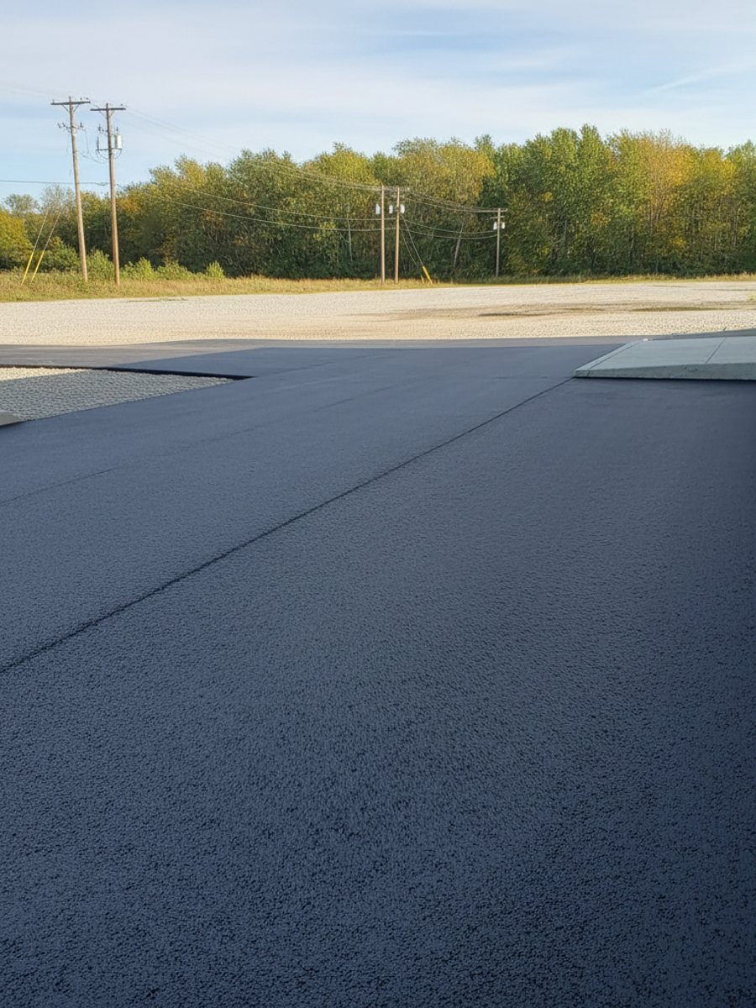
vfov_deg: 71.6
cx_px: 378
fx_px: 699
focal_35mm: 24
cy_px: 504
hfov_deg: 56.8
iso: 235
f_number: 1.78
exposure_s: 1/1655
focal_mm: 6.8
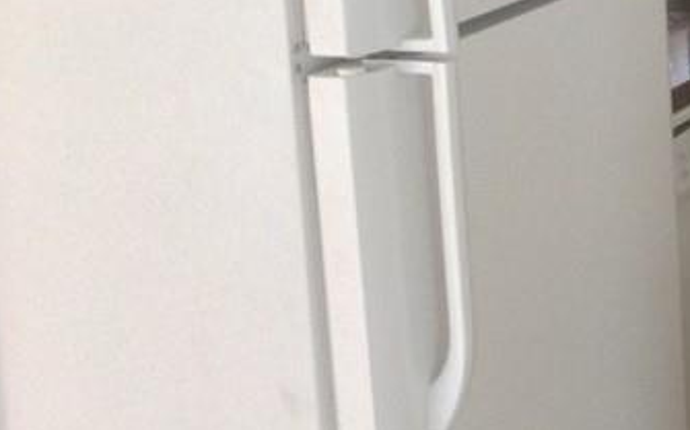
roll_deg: +1.1
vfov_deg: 13.7
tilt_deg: -11.6
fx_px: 1767
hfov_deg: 19.5
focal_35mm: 94
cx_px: 1015
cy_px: -19
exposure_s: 1/20
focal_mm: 4.15
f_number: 2.2
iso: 320
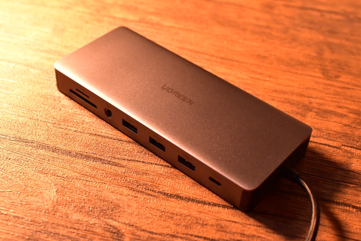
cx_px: 180
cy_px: 120
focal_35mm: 52
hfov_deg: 37.9
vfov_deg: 25.8
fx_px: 526
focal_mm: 35
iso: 6400
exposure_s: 1/125
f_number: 5
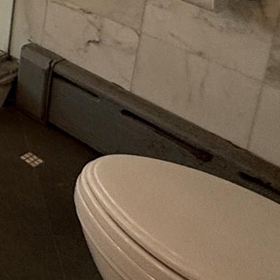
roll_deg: +0.8
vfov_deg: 21.8
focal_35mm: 67
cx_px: -279
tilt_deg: -15.3
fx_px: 613
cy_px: -130
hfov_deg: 17.9
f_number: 2.2
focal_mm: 2.22
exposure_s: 1/120
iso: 320
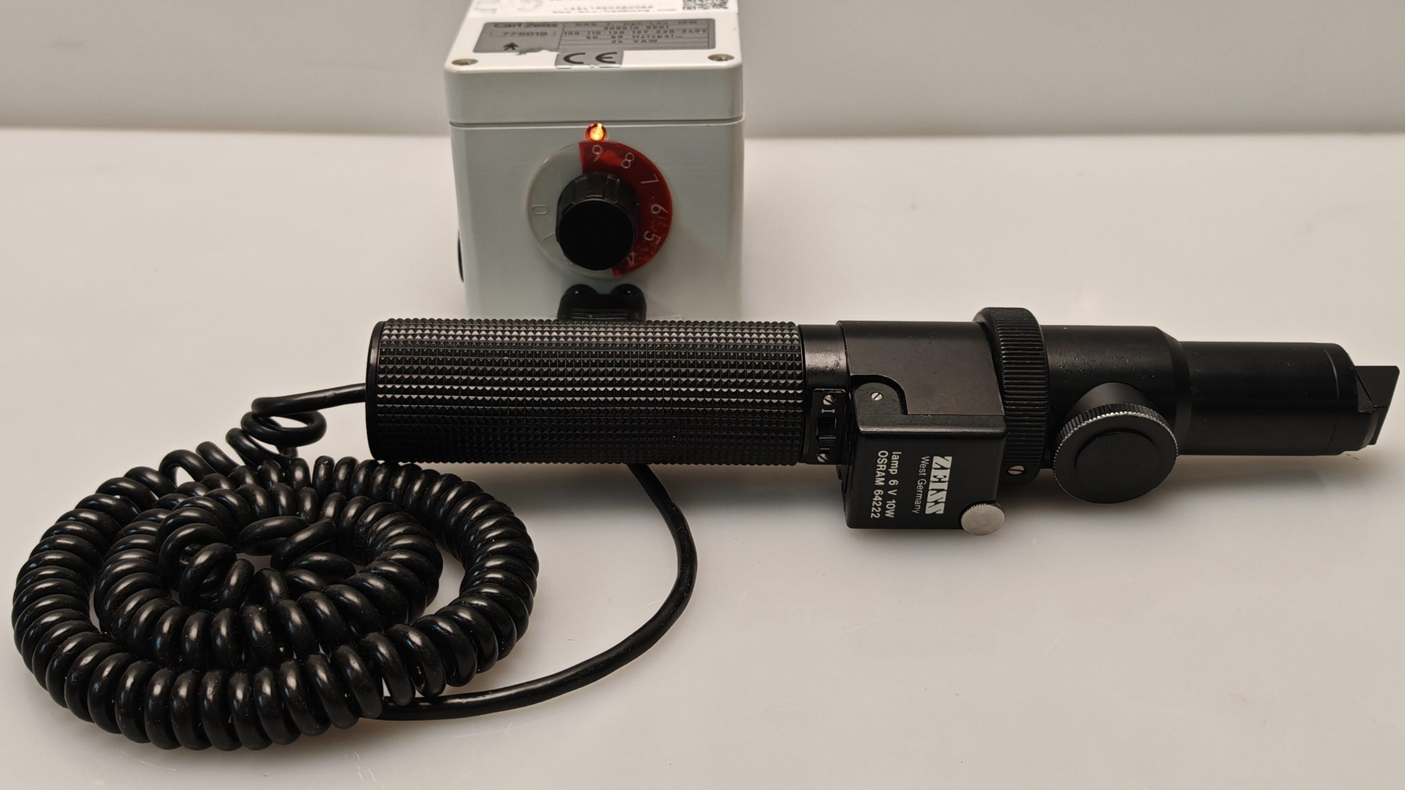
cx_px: 649
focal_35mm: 42
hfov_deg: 48.3
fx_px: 1565
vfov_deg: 28.2
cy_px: 278
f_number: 2
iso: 125
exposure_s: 1/100
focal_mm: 6.83
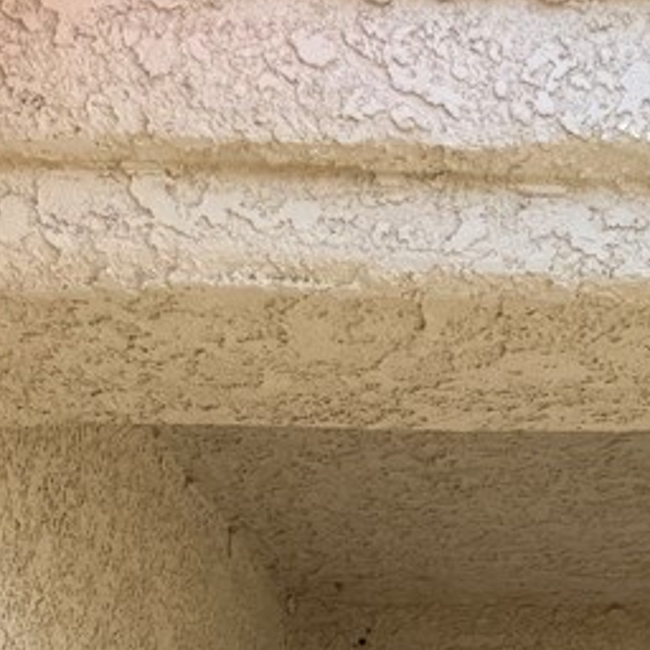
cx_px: 744
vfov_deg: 17.2
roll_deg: -1.1
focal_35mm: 85
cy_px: 1117
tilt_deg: -5.0
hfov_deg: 19.4
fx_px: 1806
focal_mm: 6.76
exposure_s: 1/1361
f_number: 1.78
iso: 80
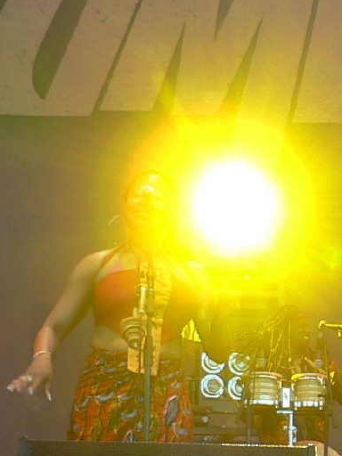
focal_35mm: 41
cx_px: 185
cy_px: 236
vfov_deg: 45.8
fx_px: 540
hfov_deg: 35.1
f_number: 2.8
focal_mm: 6
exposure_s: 1/100
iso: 64
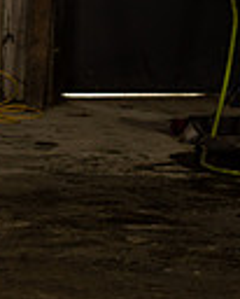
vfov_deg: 9.9
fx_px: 1725
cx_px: -422
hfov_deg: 7.2
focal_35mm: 195
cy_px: 237
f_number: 5.6
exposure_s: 1/100
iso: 500
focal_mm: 46
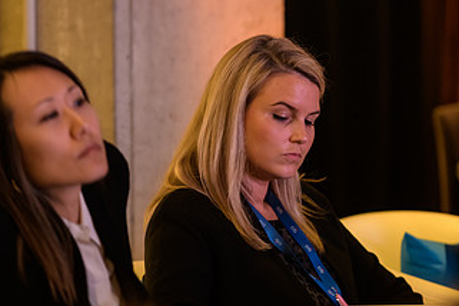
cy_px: 158
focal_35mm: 271
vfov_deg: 5.1
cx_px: 285
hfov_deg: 7.6
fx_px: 3455
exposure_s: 1/50
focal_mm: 150
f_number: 3.2
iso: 1600
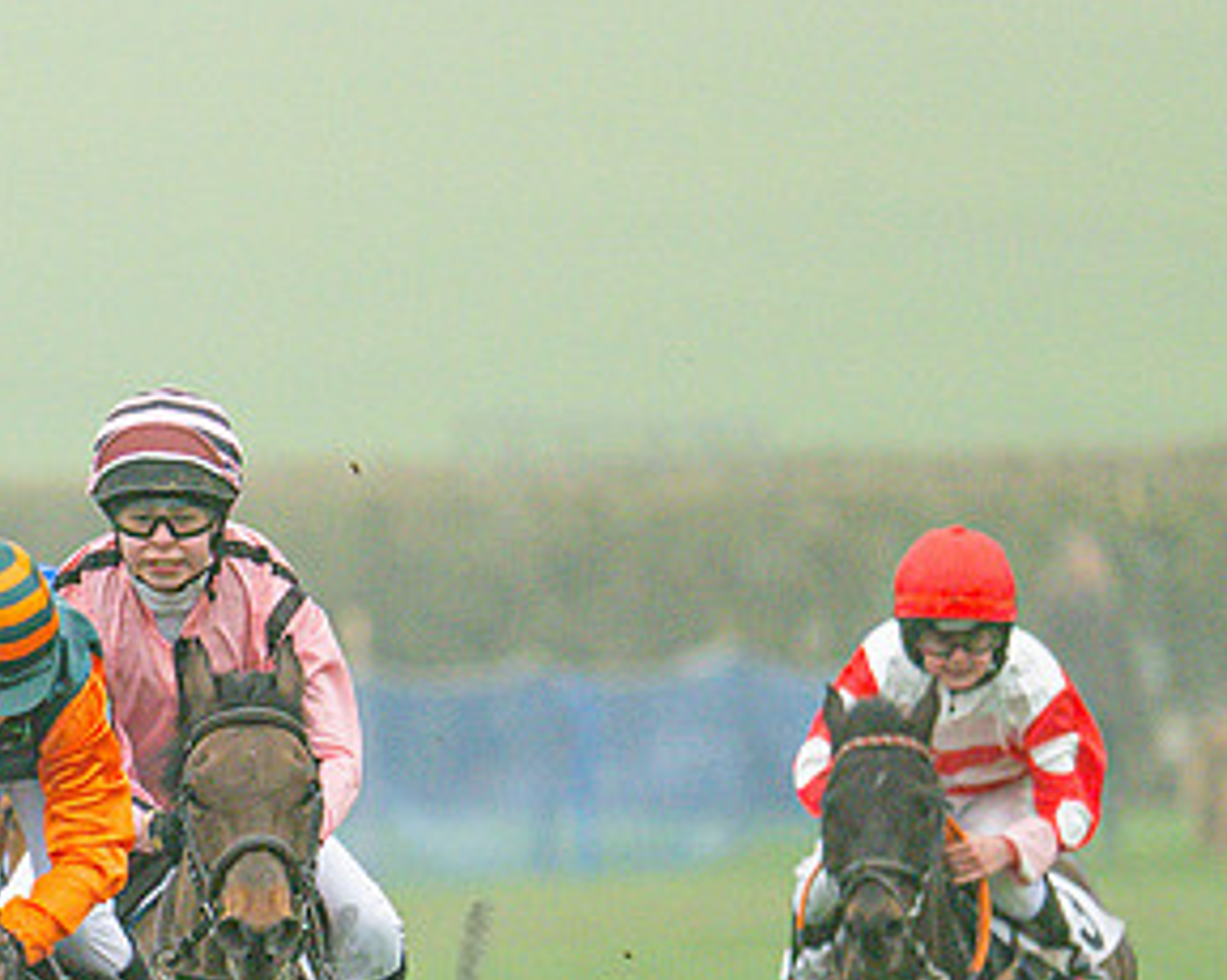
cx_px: -404
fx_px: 58681
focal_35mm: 1617
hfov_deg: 1.2
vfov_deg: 1.0
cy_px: 1001
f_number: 5
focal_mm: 400
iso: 800
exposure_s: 1/1250
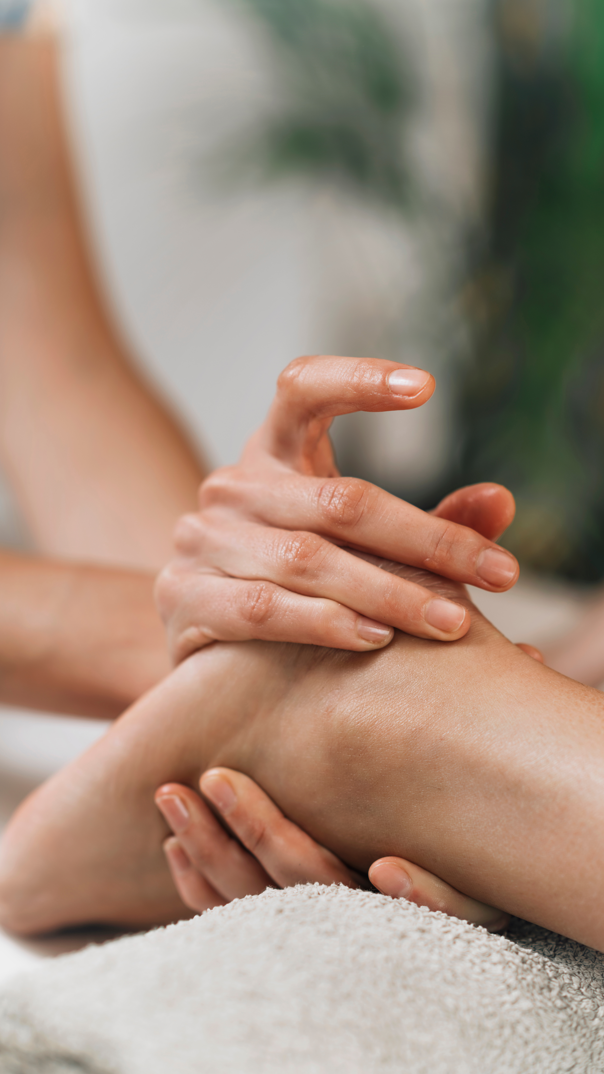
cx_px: 348
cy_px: 531
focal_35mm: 90
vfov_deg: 23.7
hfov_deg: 13.4
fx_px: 2563
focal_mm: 85
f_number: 2.2
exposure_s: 1/160
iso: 64
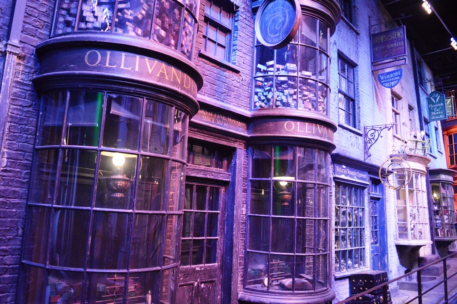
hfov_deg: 62.0
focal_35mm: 30
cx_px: 228
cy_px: 152
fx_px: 381
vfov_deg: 43.5
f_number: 3.8
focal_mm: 20
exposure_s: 1/60
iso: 2800
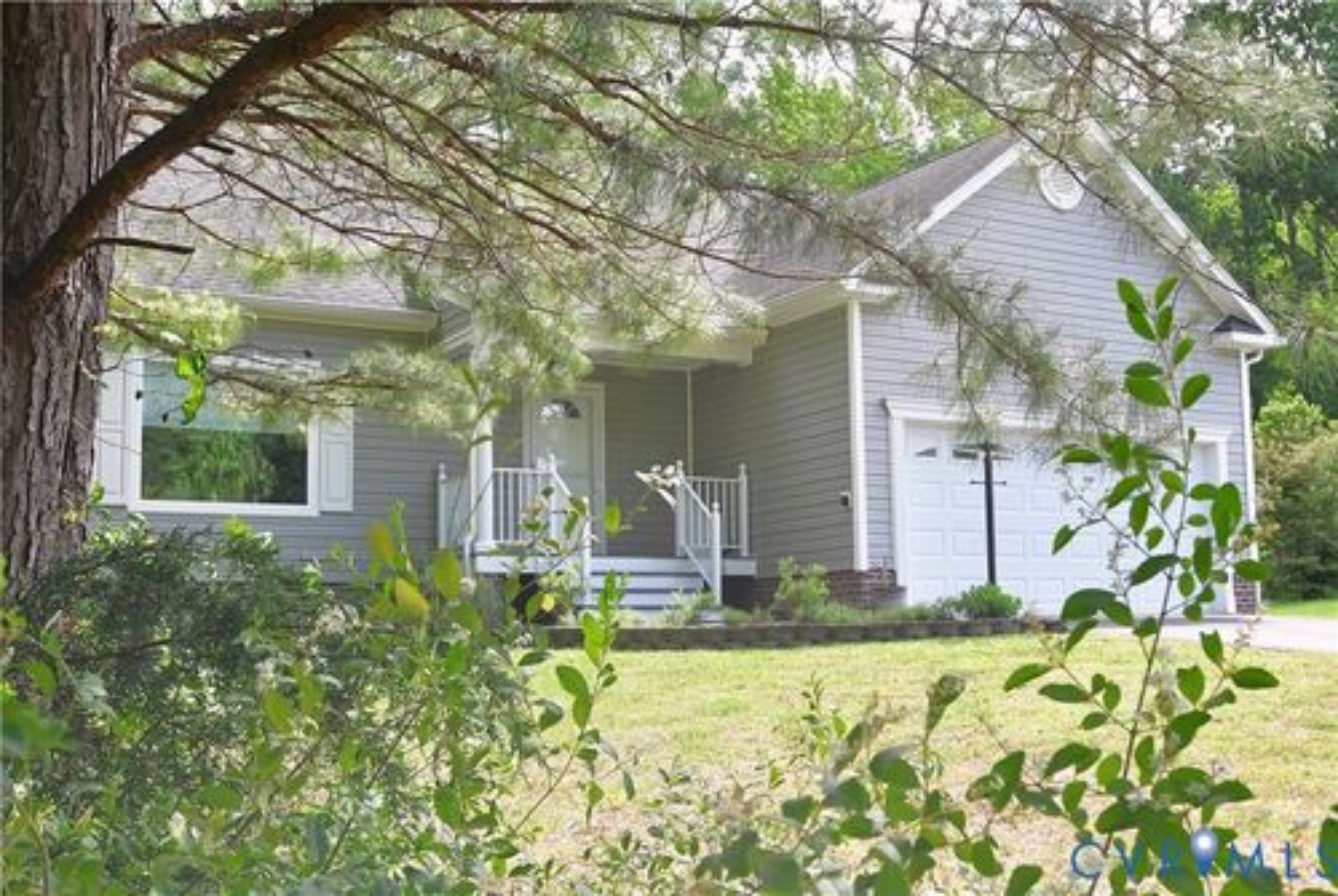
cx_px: 669
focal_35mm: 31
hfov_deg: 60.2
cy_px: 448
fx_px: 1154
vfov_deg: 42.5
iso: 3200
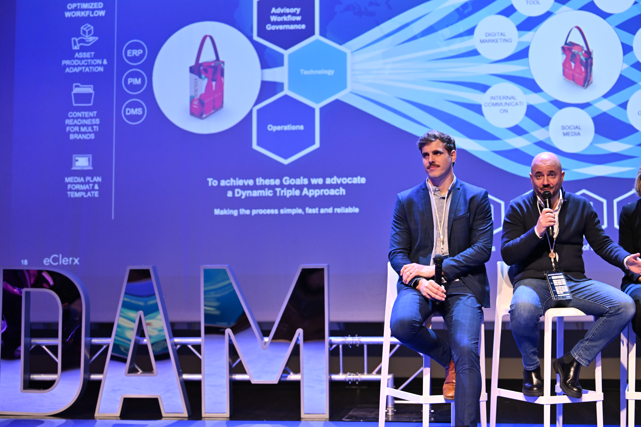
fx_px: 1246
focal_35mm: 70
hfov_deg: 28.8
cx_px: 320
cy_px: 214
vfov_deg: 19.5
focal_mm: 70
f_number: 3.2
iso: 1600
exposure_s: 1/200
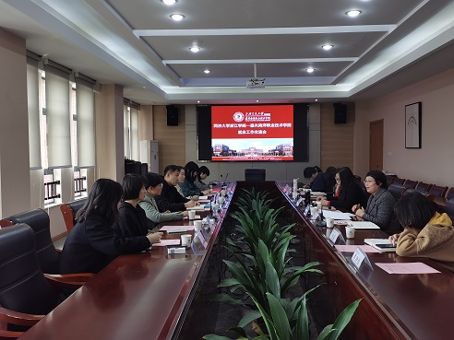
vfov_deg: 42.9
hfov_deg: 55.4
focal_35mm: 33
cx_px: 227
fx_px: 433
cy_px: 170
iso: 80
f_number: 1.8
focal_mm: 5.58
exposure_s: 1/100
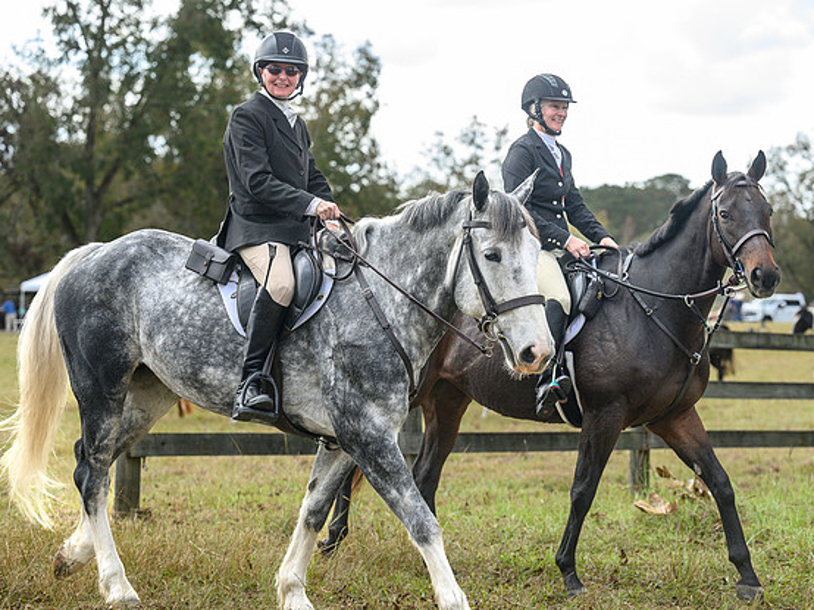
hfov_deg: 22.5
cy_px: 302
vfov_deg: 17.0
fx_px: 2045
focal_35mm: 87
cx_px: 395
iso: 640
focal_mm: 79
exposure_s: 1/1000
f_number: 3.5
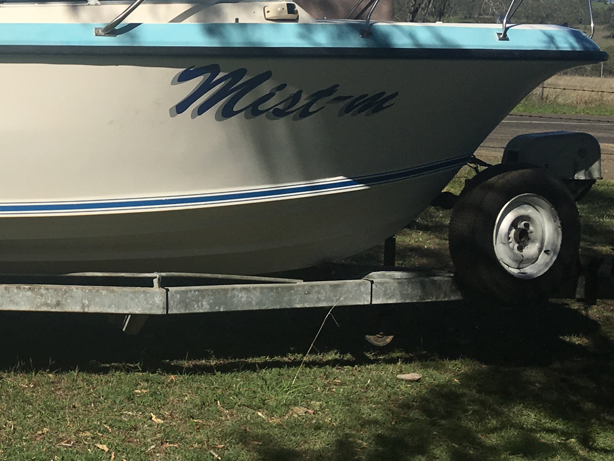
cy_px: 110
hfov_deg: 24.0
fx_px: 1313
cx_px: -122
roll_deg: -1.6
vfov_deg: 19.7
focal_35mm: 74
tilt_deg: -1.2
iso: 25
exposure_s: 1/3077
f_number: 2.2
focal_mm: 4.15
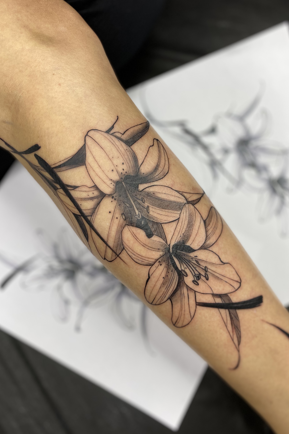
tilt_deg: -77.8
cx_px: 152
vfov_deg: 65.5
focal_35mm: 28
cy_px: 216
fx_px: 337
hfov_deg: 46.4
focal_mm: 4.25
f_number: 1.8
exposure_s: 1/122
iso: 32
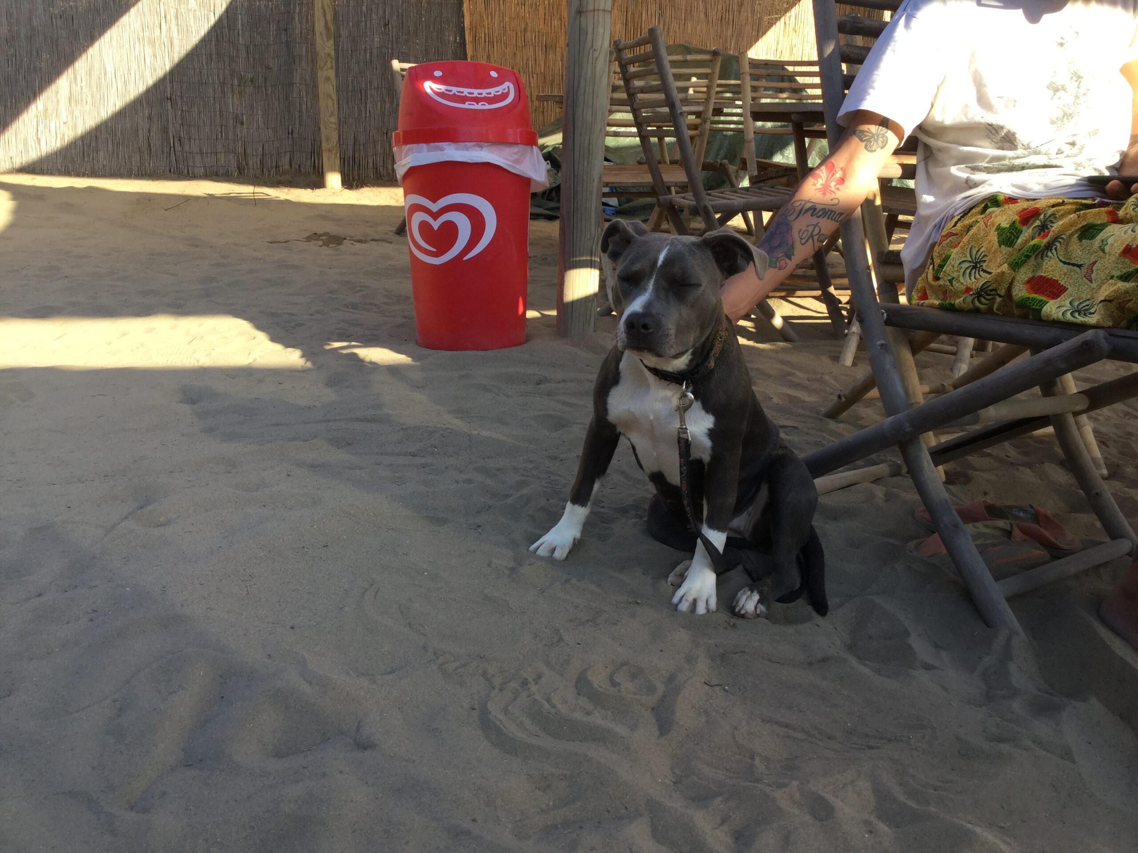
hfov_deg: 58.4
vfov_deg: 45.4
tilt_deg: -17.7
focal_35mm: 31
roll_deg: -3.0
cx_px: 569
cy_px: 426
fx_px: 1019
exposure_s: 1/274
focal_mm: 3.3
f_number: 2.4
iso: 25
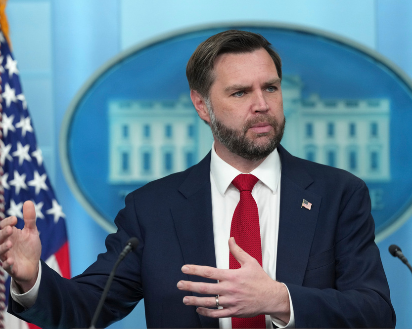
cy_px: 167
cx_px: 203
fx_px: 4218
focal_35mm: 346
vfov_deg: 4.5
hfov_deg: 5.6
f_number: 3.5
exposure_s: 1/640
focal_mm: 300
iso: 2500
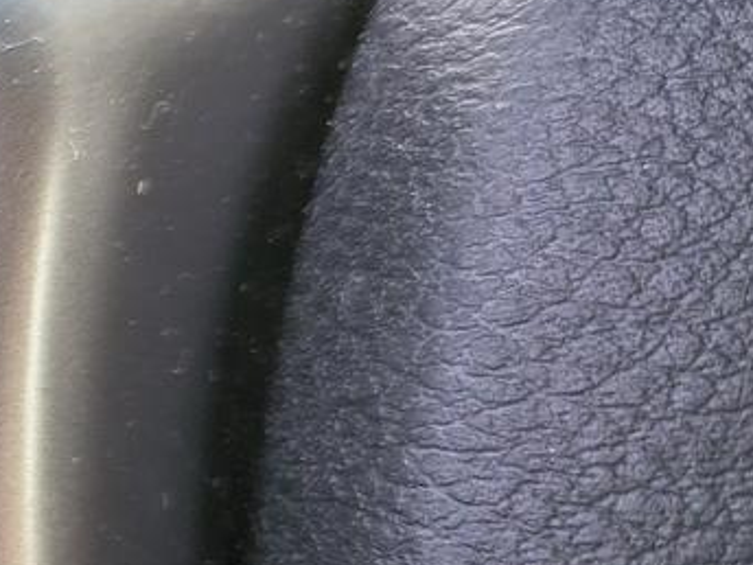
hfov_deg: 17.5
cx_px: -559
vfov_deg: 15.8
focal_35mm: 93
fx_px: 2023
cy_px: 423
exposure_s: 1/221
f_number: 1.89
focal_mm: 5.43
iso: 39
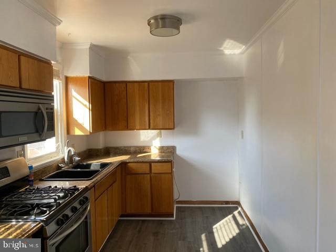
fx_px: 252
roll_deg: +0.5
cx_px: 168
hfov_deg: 67.3
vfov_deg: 53.1
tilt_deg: -2.8
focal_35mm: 26
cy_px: 126
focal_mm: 4.25
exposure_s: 1/122
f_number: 1.8
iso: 64
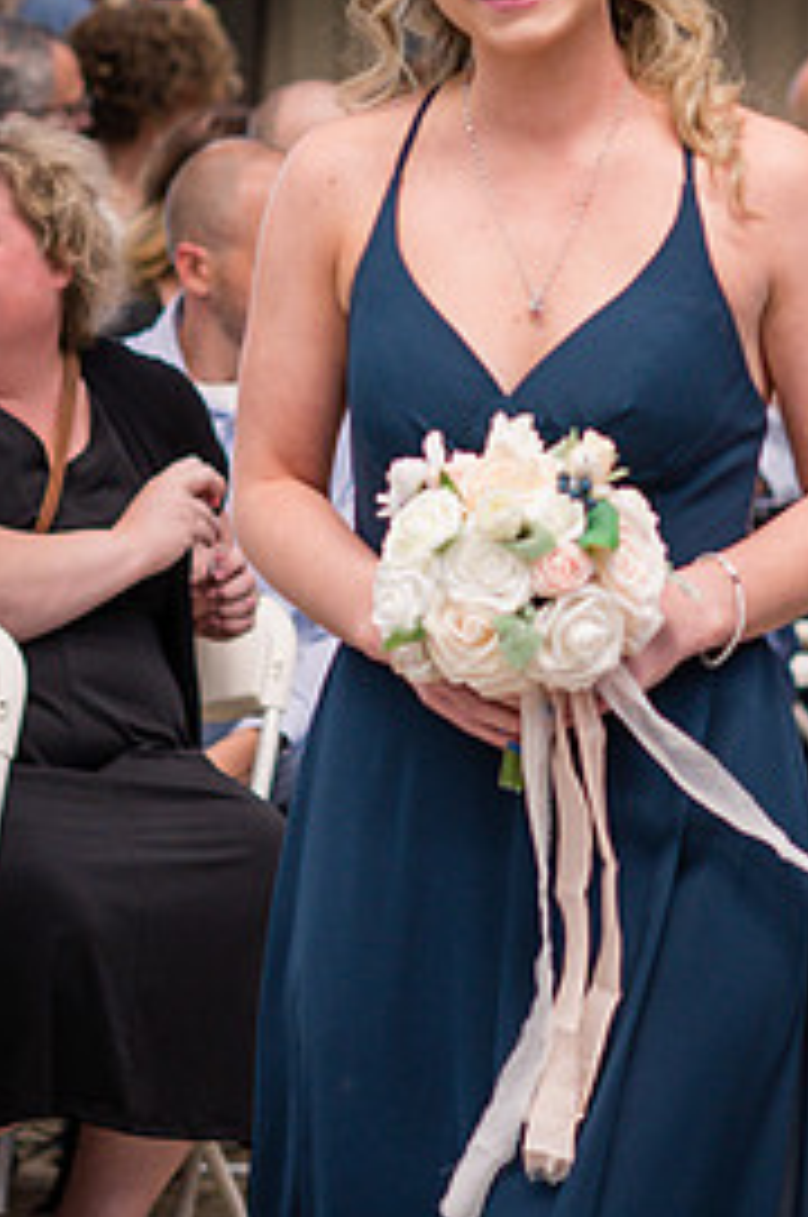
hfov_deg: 5.7
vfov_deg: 8.6
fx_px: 8066
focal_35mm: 239
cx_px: 591
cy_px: 243
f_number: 3.5
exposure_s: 1/800
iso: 400
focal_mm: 85
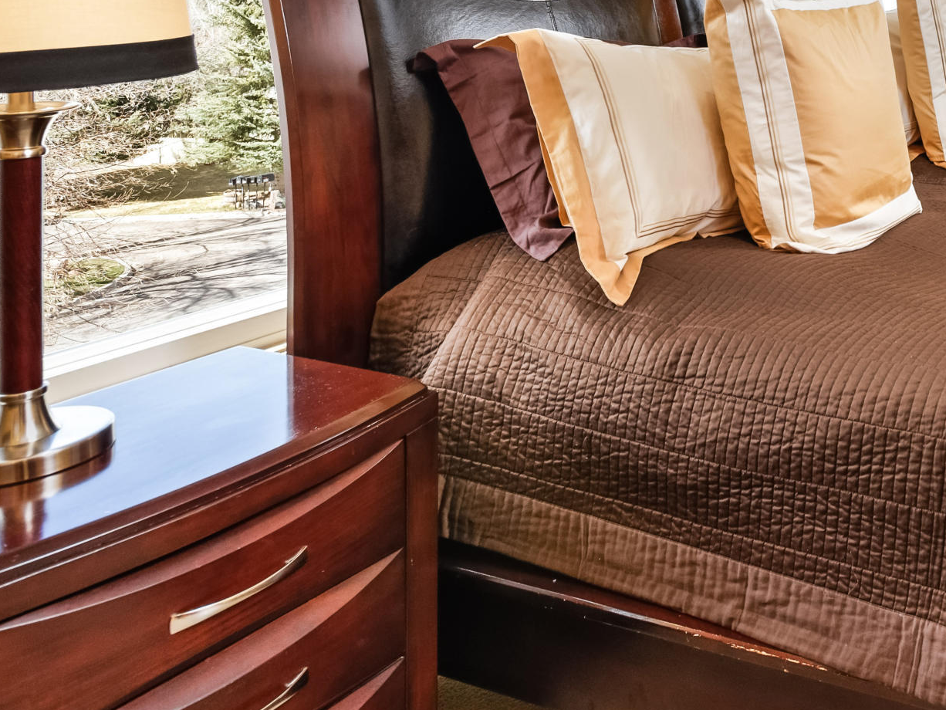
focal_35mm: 40
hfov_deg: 39.5
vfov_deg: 33.3
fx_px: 1093
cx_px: 1005
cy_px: 23
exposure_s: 1/200
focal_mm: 17
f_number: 7.1
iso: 640
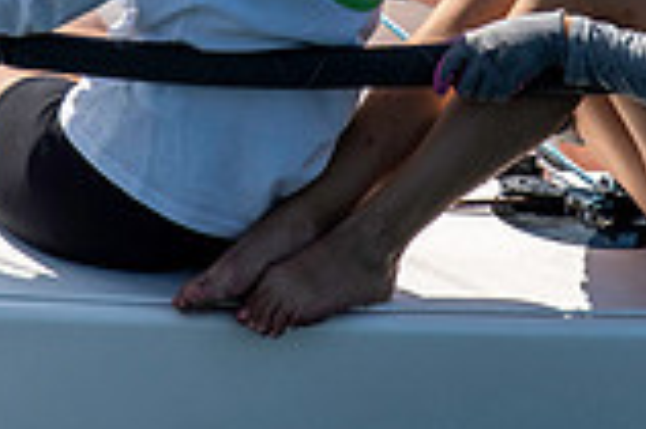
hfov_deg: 1.3
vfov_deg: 0.8
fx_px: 29595
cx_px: 278
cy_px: -133
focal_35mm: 1651
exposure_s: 1/3200
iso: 320
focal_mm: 300
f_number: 5.6
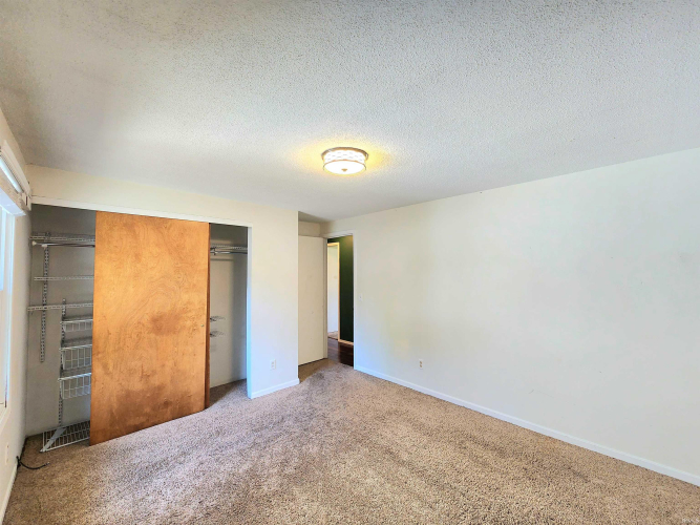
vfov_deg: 89.9
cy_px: 262
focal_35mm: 13
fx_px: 263
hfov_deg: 106.2
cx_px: 350
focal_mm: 2.2
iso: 200
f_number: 2.2
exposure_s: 1/60.2
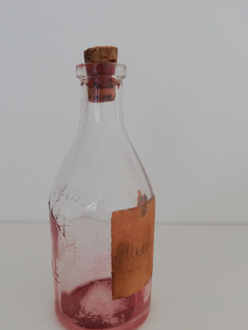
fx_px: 296
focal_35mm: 31
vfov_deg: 58.1
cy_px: 191
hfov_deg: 45.3
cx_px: 107
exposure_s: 1/50
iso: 125
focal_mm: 3.81
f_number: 2.2
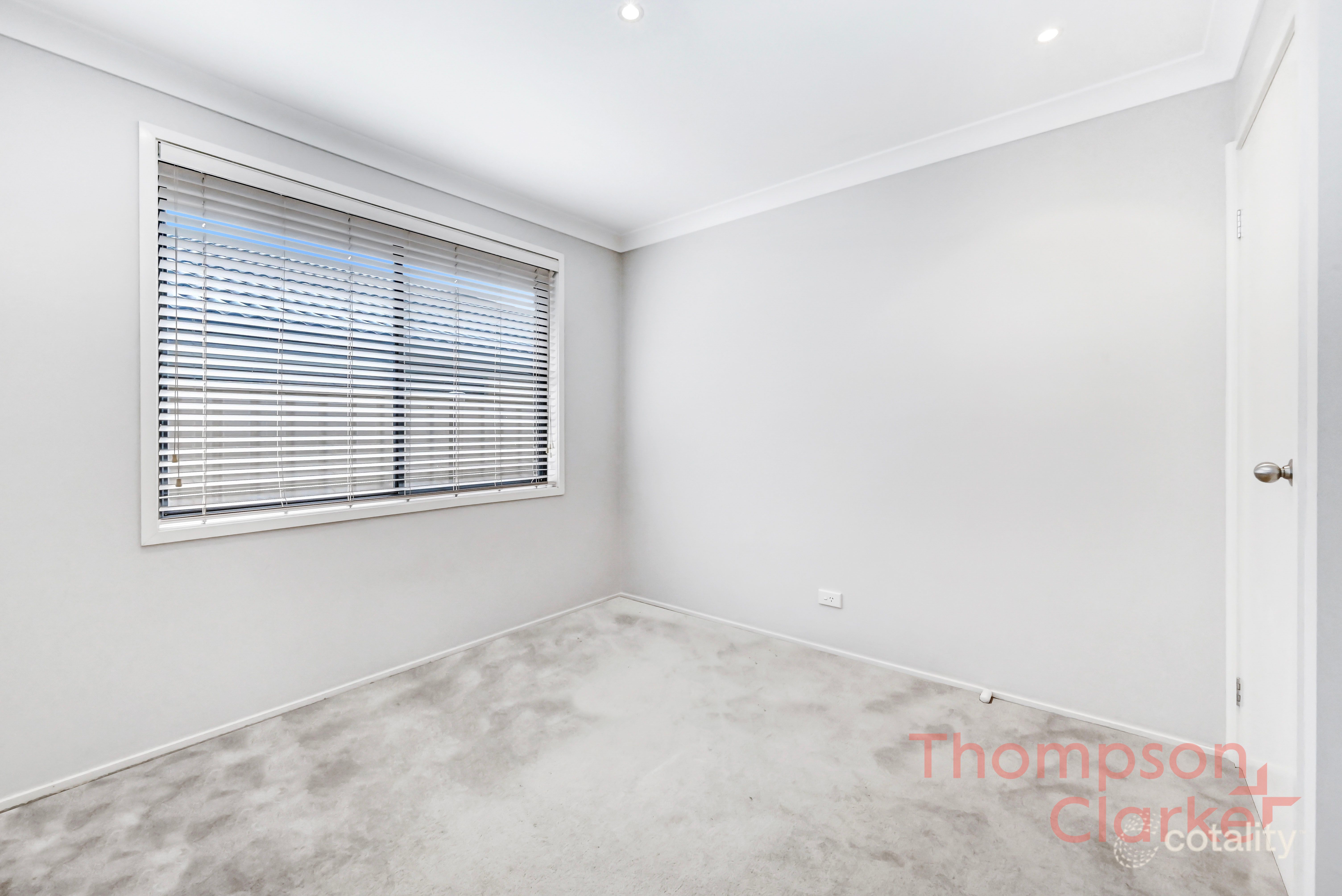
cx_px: 671
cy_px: 448
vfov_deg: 81.3
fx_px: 522
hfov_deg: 104.2
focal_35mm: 14
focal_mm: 14
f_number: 11
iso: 3600
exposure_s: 1/200
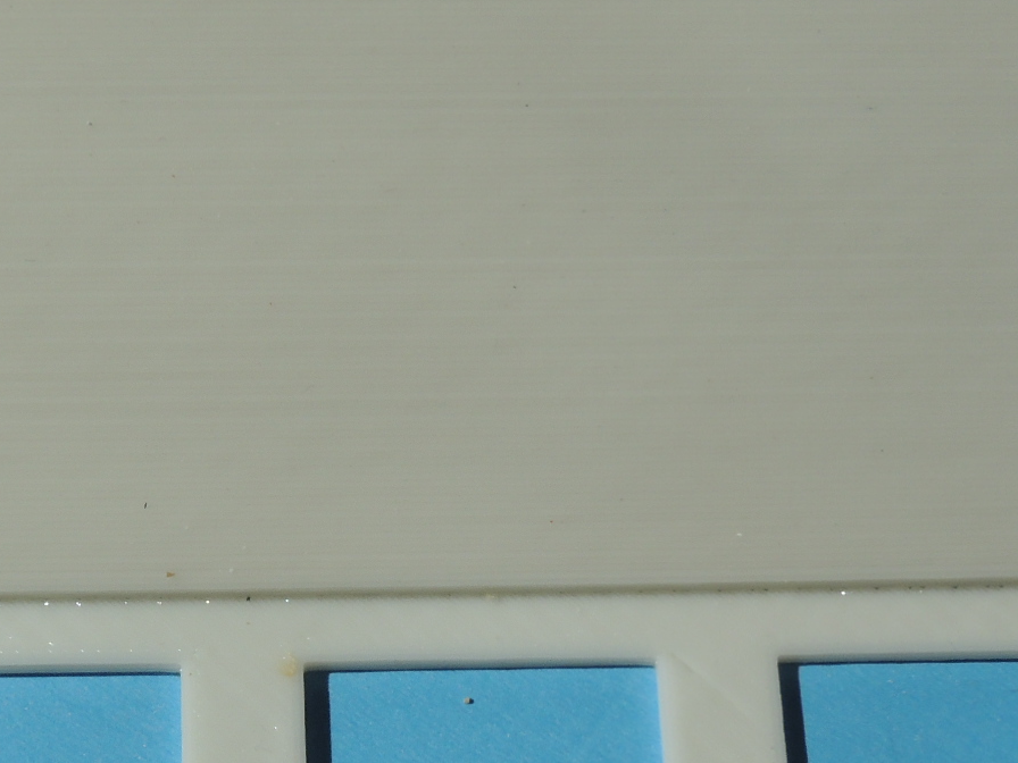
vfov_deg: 13.5
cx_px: 219
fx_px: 3206
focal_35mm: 109
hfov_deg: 17.9
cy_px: 551
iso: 100
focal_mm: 7.6
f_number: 4.8
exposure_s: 1/1250
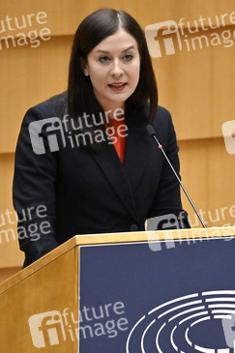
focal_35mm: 658
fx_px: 6449
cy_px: 180
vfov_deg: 3.1
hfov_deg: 2.1
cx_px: 107
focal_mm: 600
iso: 5000
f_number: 6.3
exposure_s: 1/640
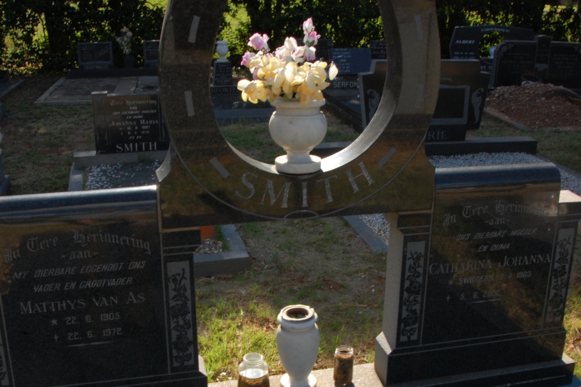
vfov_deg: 31.8
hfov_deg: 46.4
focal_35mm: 42
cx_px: 290
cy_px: 194
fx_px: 677
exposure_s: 1/50
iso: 400
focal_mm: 28
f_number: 22
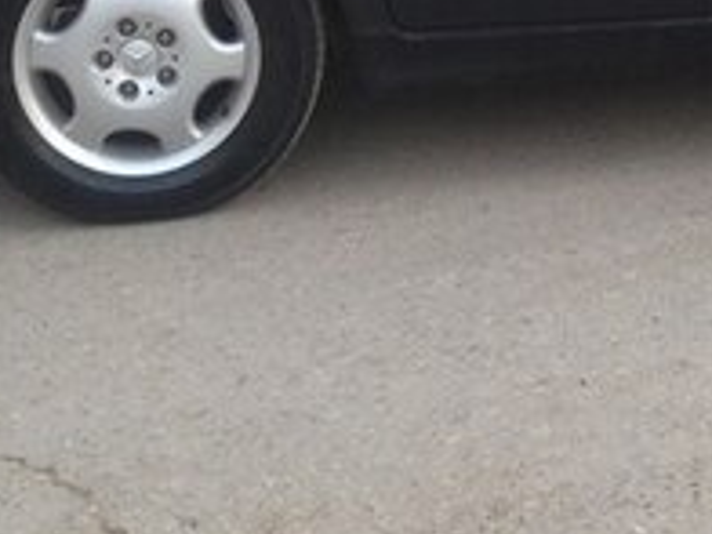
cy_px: -242
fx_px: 2283
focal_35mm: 111
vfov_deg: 12.7
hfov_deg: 17.3
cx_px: 701
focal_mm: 4.12
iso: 50
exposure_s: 1/24
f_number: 2.4
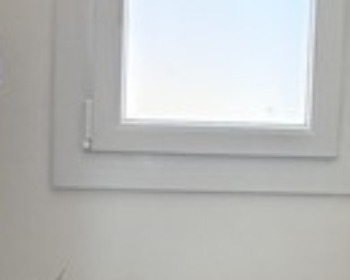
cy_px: 180
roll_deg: -1.1
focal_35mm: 84
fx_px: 870
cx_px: 229
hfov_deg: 22.7
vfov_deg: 18.2
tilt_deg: -1.7
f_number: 2.2
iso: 320
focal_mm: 2.22
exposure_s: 1/110
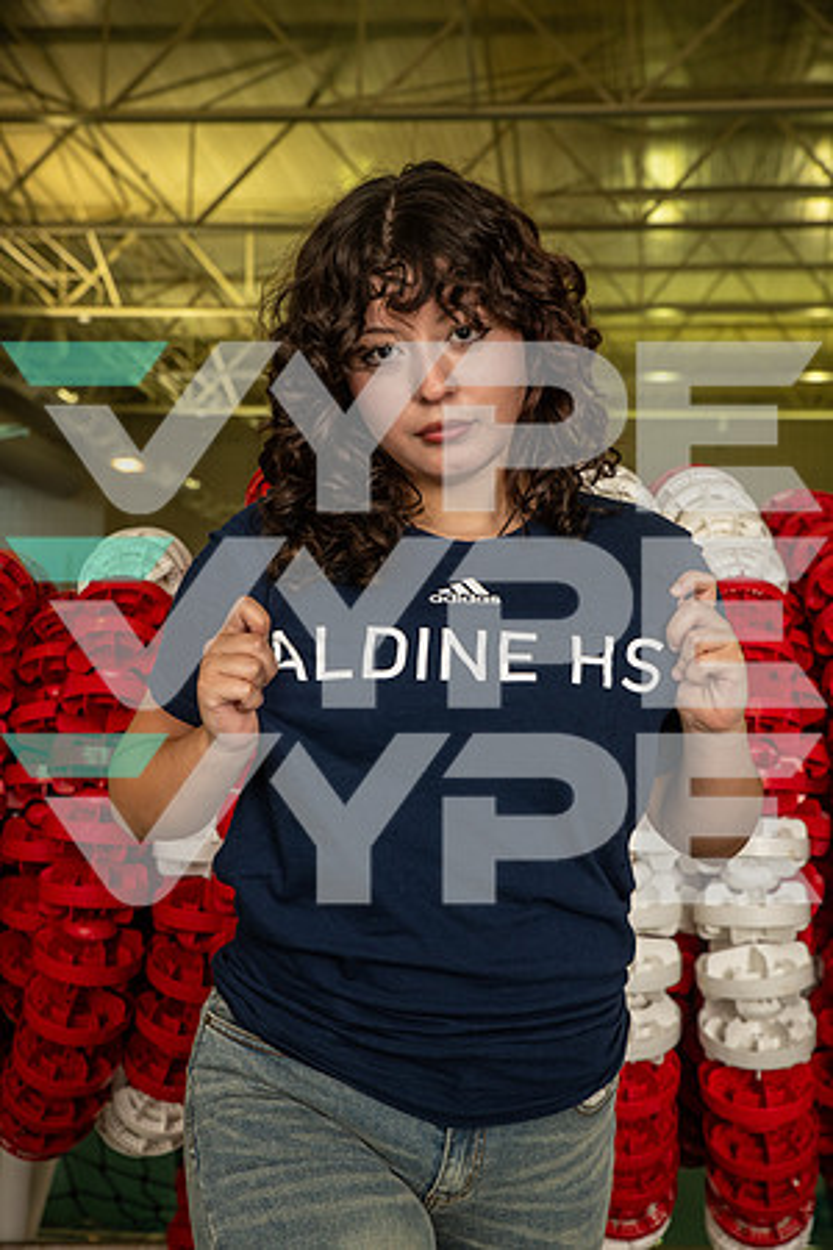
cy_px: 625
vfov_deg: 34.5
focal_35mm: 58
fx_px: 2013
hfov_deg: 23.4
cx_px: 416
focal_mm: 58
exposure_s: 1/250
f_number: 7.1
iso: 500
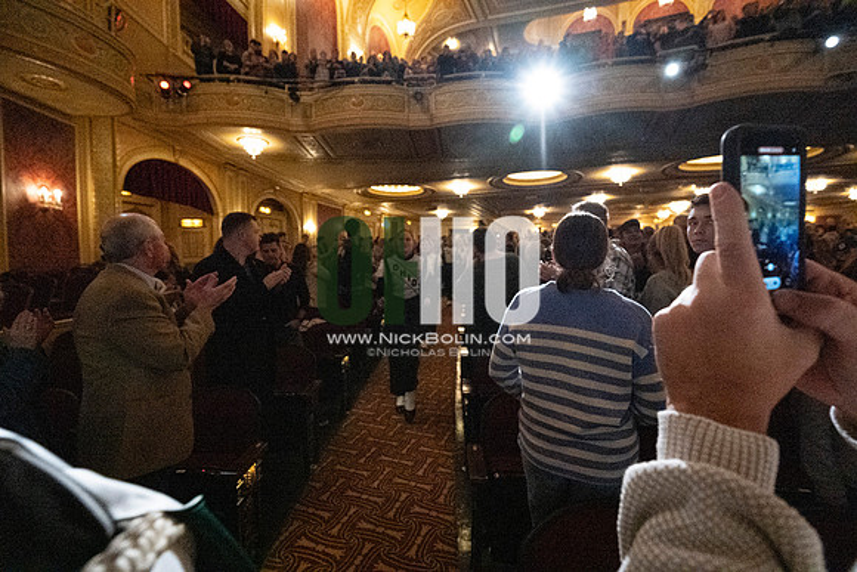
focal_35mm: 16
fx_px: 393
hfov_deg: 95.0
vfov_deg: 72.1
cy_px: 286
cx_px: 428
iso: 40637
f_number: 4
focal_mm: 16.5
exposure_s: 1/400
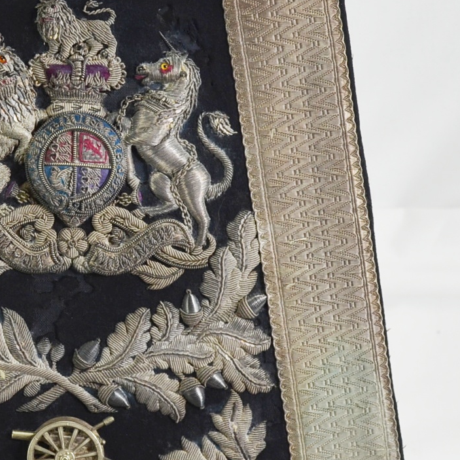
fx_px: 1744
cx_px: 86
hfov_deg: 14.9
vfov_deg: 15.0
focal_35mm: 116
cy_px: 304
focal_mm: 26
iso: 320
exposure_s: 1/125
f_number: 5.6
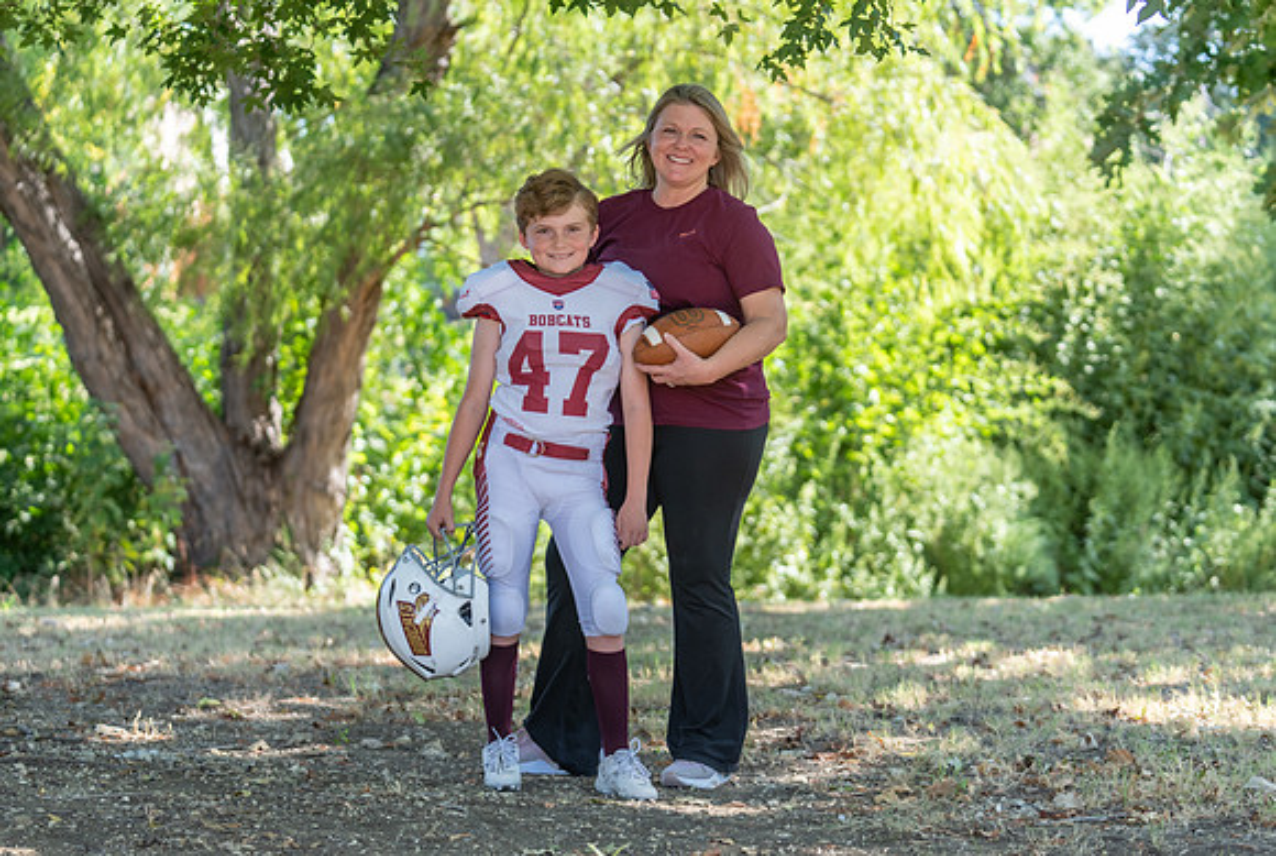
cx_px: 633
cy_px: 446
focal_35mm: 80
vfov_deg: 17.0
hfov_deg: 25.2
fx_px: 2857
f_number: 2.8
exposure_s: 1/320
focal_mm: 73
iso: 200
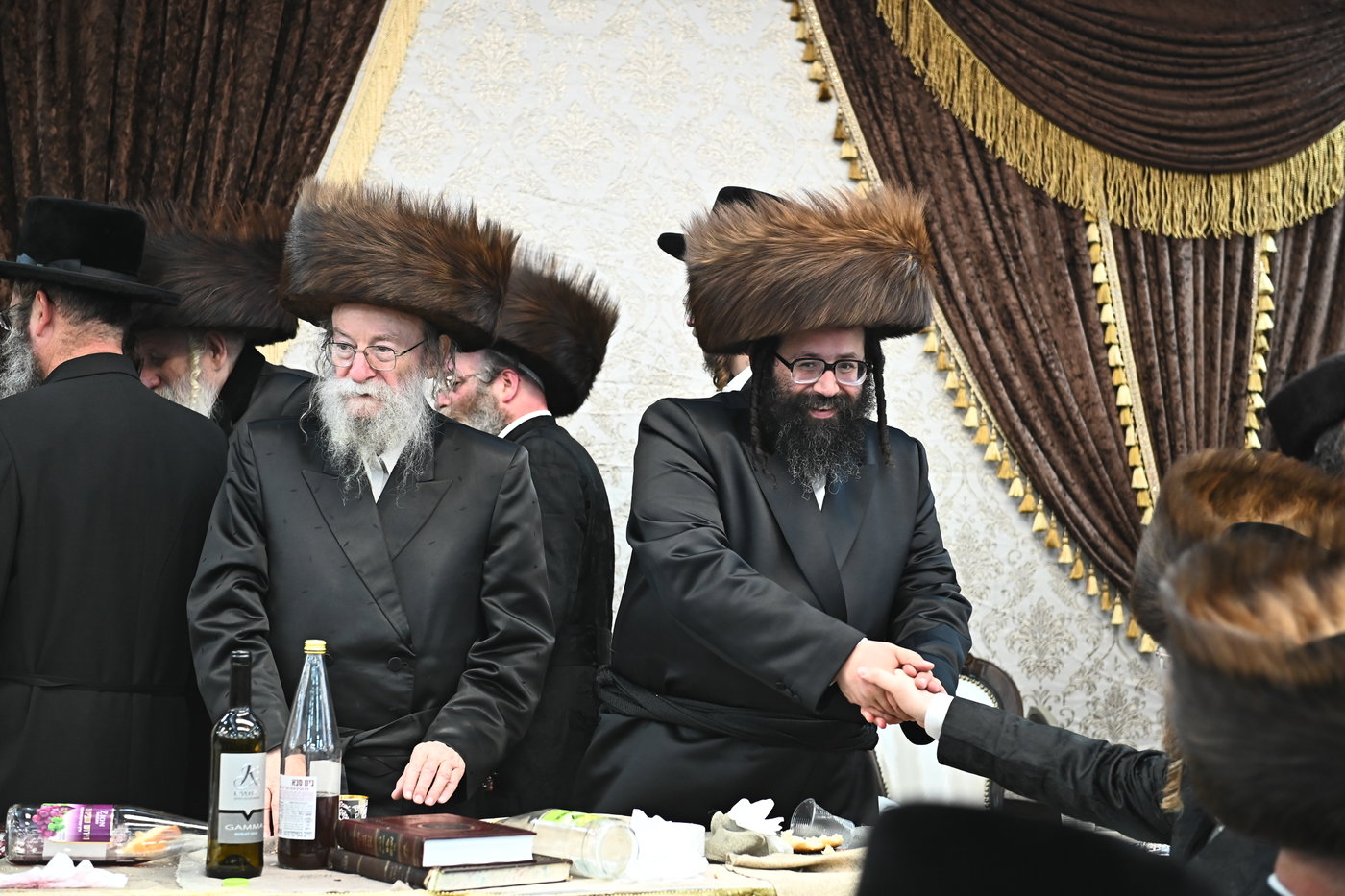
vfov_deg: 19.5
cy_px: 448
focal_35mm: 70
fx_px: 2615
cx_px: 672
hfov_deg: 28.8
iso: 2000
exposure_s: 1/200
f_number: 4
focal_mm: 70
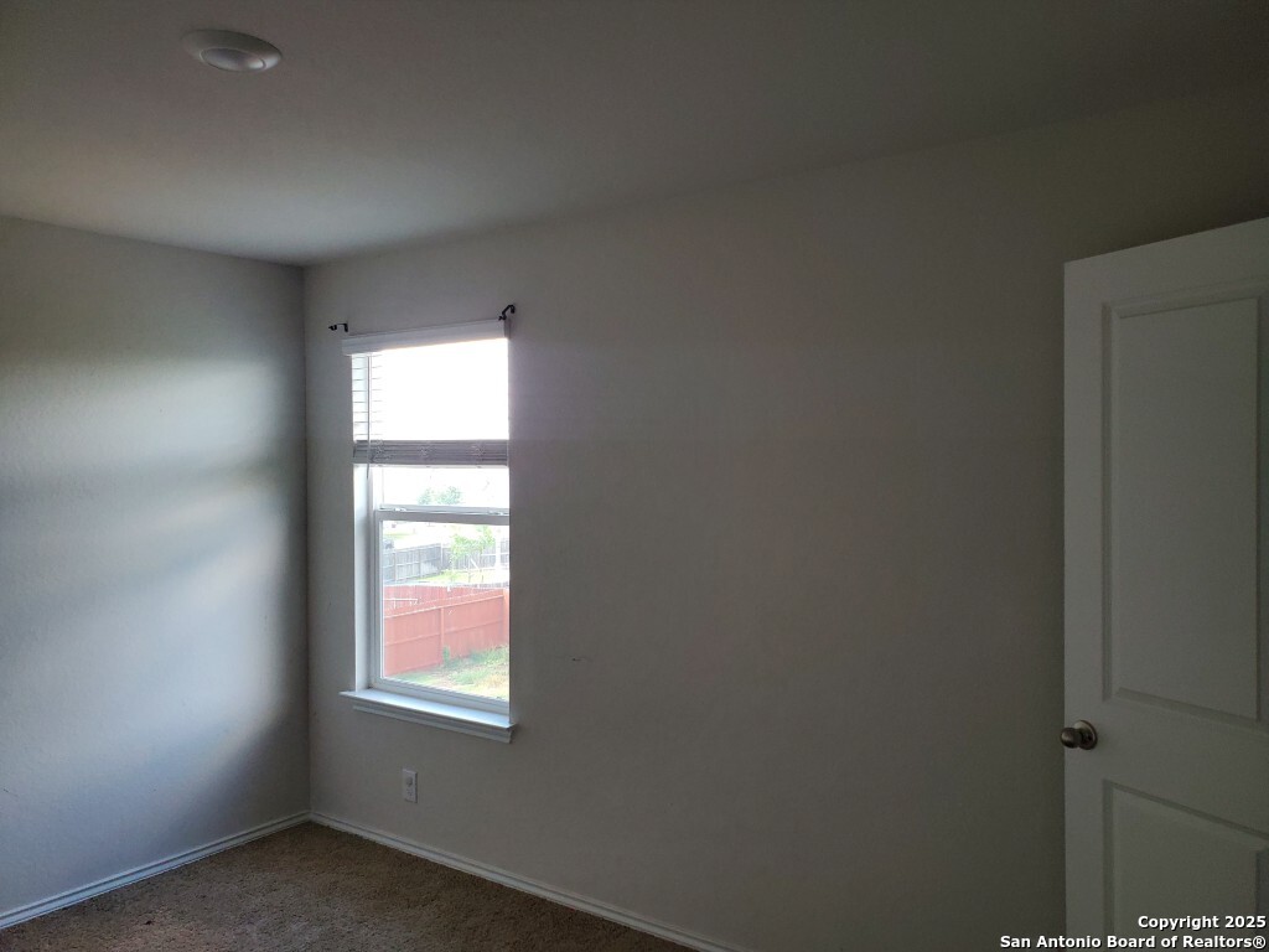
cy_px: 476
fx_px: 953
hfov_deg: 67.3
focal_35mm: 26
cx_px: 634
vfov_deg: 53.1
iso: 160
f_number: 2.4
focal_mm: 4.3
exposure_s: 1/100
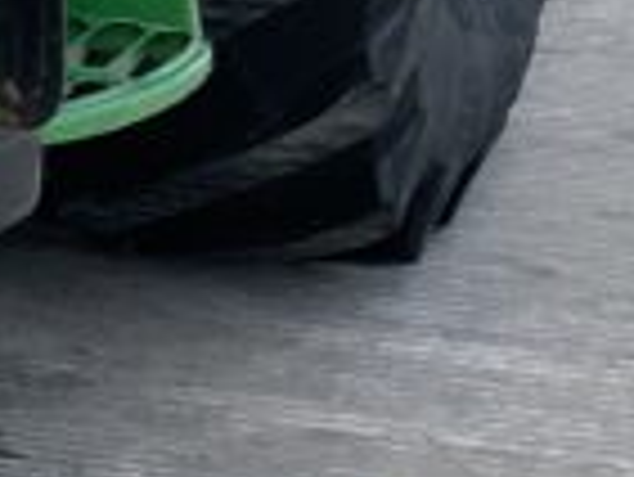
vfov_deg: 7.0
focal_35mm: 211
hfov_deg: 8.4
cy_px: 540
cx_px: -1012
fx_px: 3868
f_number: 1.8
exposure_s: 1/358
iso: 16
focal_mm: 3
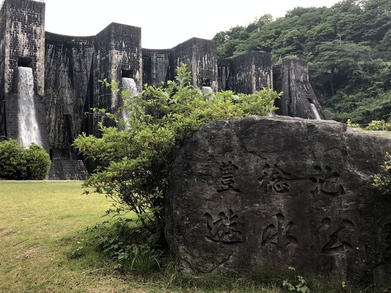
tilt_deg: +6.6
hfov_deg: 52.6
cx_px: 179
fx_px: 395
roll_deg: +0.8
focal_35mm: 35
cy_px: 126
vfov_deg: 40.6
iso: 125
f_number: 1.8
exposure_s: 1/60
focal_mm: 3.99
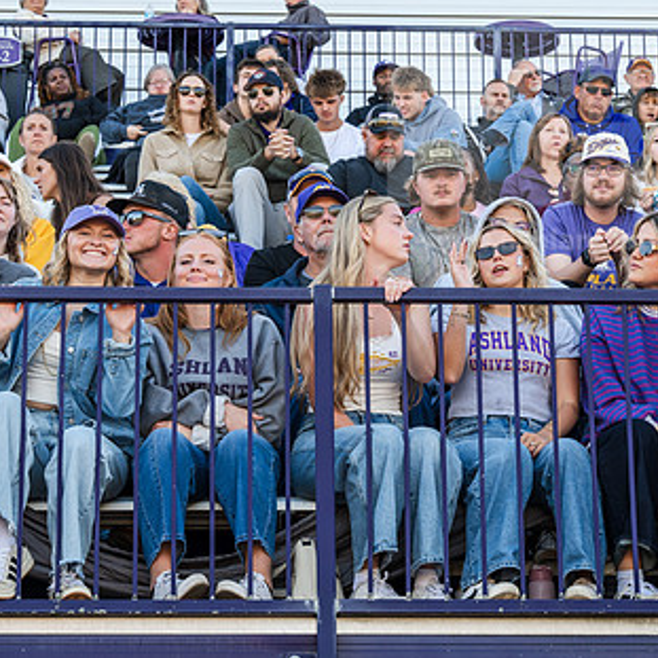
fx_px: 2860
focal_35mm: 133
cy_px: 285
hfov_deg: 13.1
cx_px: 324
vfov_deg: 13.1
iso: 640
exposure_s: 1/160
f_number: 9
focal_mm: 84
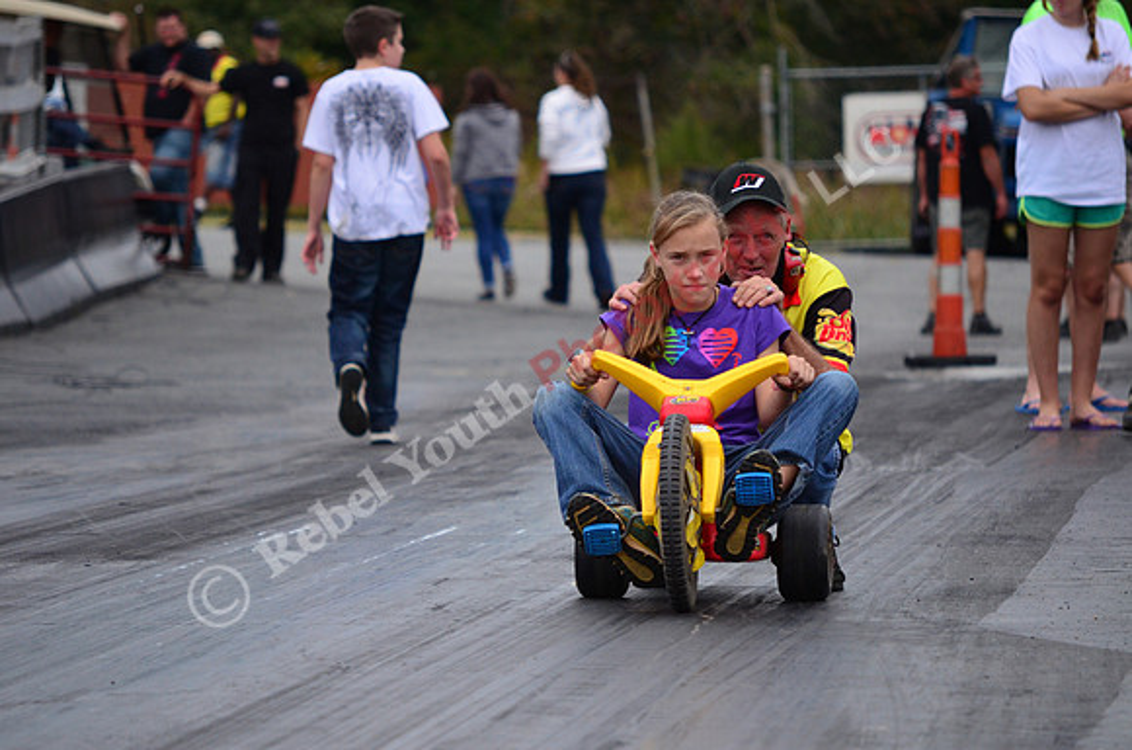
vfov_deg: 4.6
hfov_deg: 6.9
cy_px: 375
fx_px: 9413
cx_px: 566
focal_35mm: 300
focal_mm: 200
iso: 1000
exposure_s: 1/2000
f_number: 5.6
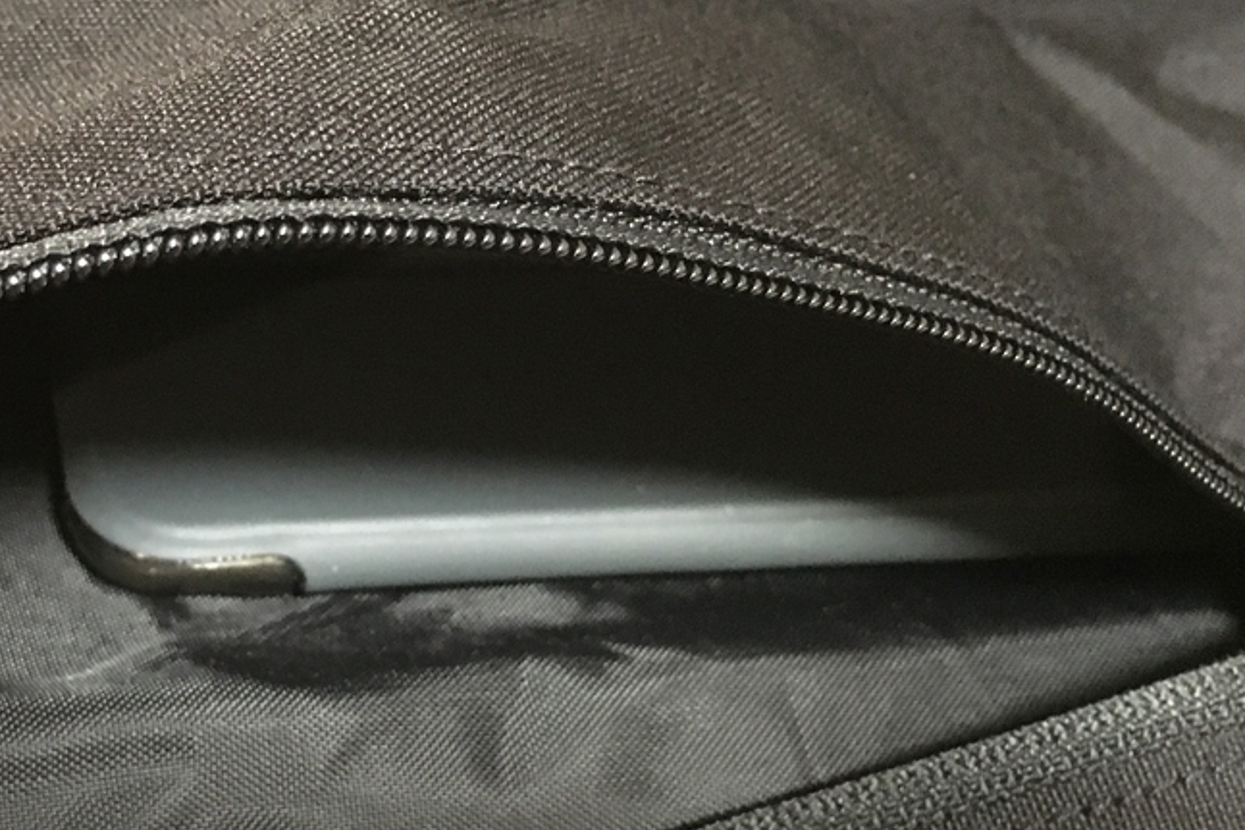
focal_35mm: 56
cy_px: 499
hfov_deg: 34.7
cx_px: 283
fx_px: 1937
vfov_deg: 24.2
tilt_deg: -47.4
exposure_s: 1/15
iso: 800
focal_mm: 4.15
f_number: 2.2
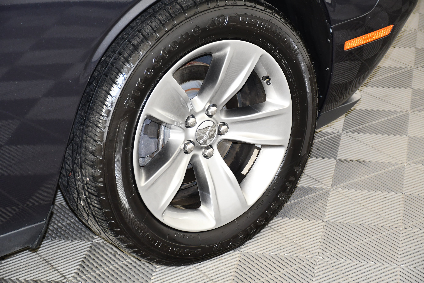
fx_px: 1095
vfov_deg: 14.7
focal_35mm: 93
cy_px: 142
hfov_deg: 21.9
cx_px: 212
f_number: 5
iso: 1000
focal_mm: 62
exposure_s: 1/100
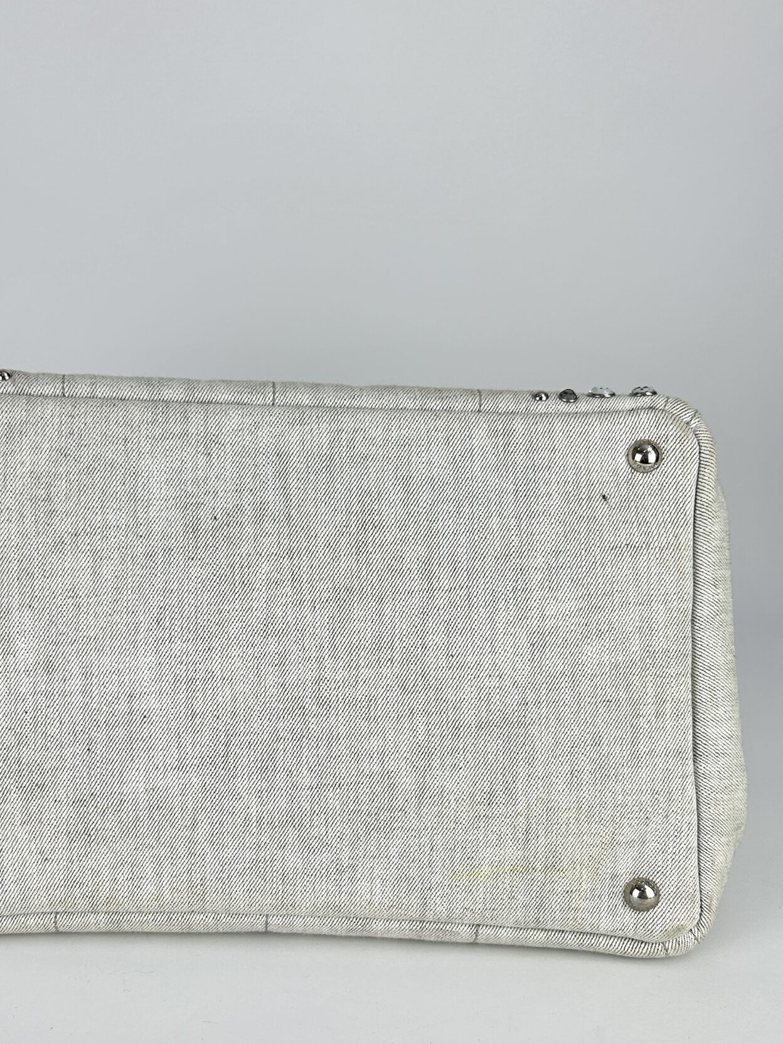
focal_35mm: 40
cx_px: 291
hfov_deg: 35.7
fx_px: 1206
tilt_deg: -21.3
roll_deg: -2.2
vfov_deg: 46.4
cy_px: 648
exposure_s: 1/354
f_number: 1.5
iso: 50
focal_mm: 5.7
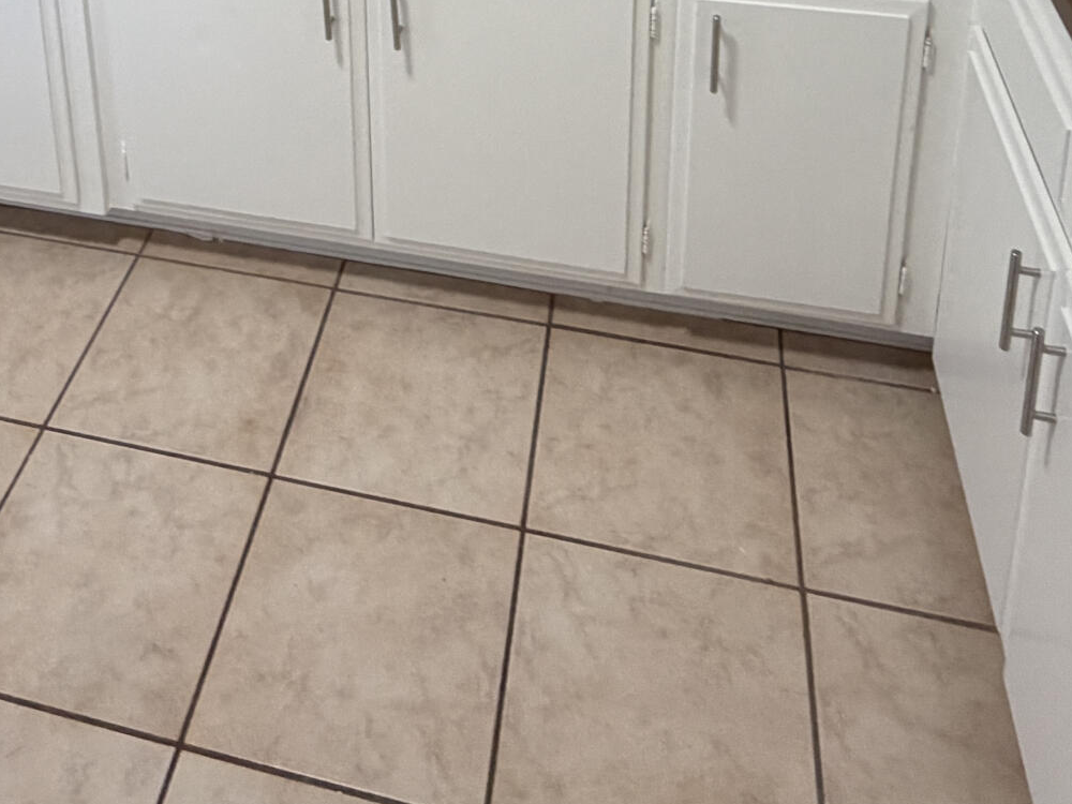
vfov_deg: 26.5
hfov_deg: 44.1
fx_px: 1301
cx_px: 354
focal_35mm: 42
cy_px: -349
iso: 250
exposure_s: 1/120
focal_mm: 2.22
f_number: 2.2
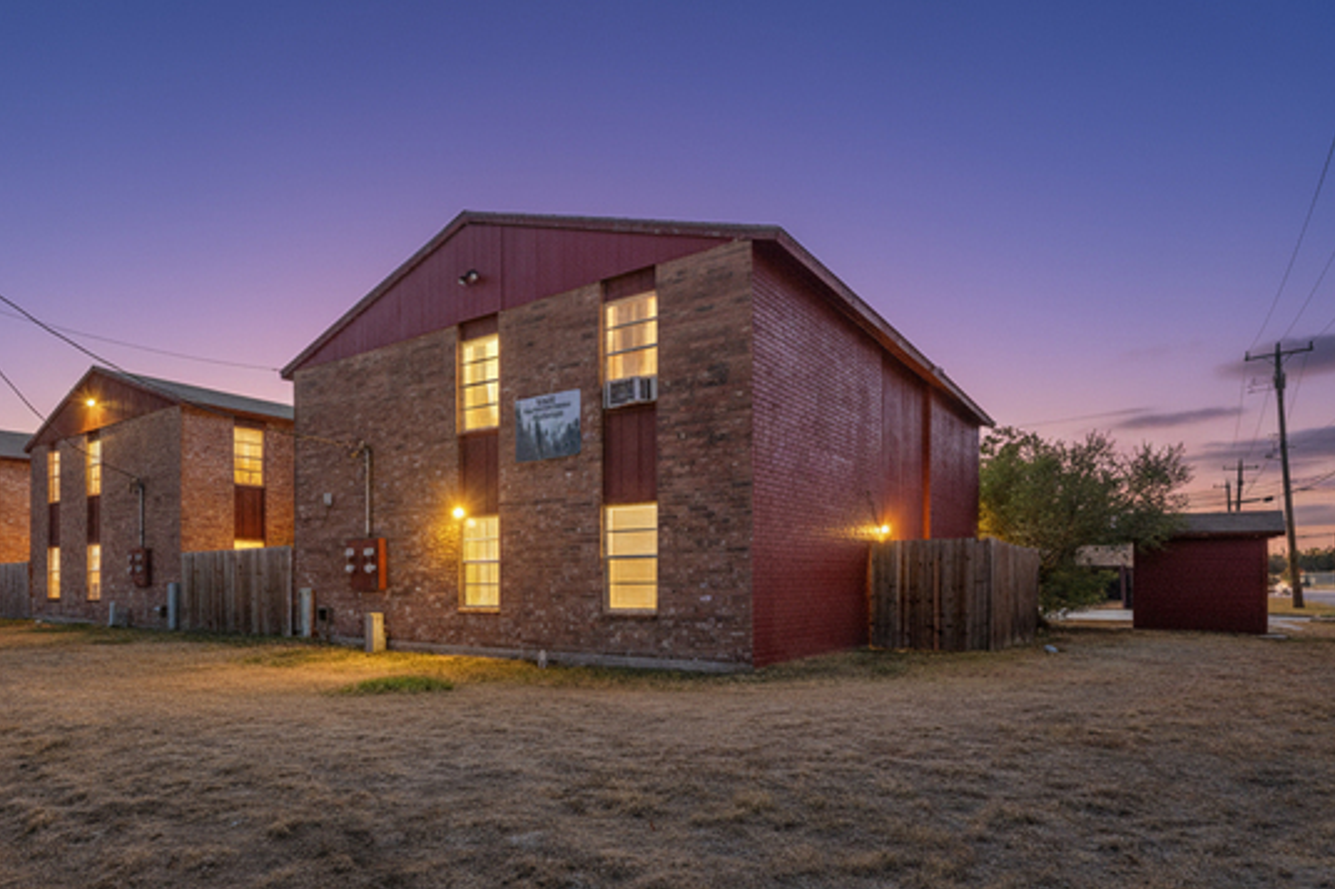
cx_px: 535
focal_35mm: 21
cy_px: 583
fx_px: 778
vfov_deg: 58.3
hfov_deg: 80.3
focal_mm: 10
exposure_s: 1/2000
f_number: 8
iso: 400
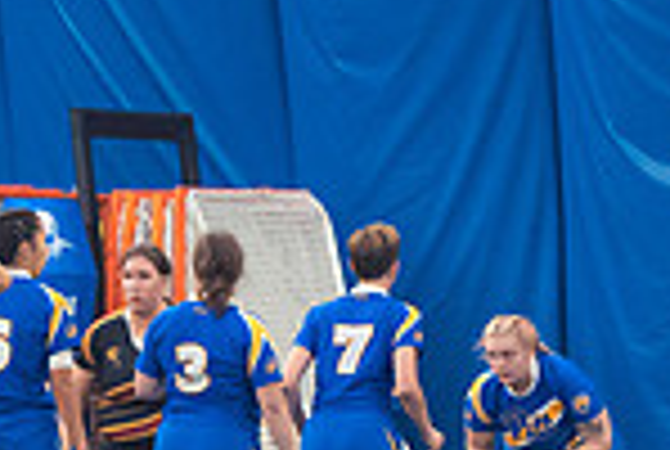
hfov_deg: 2.0
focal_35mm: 1016
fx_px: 18947
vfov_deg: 1.4
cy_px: 292
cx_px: 279
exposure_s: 1/320
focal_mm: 175
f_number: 2.8
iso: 3600
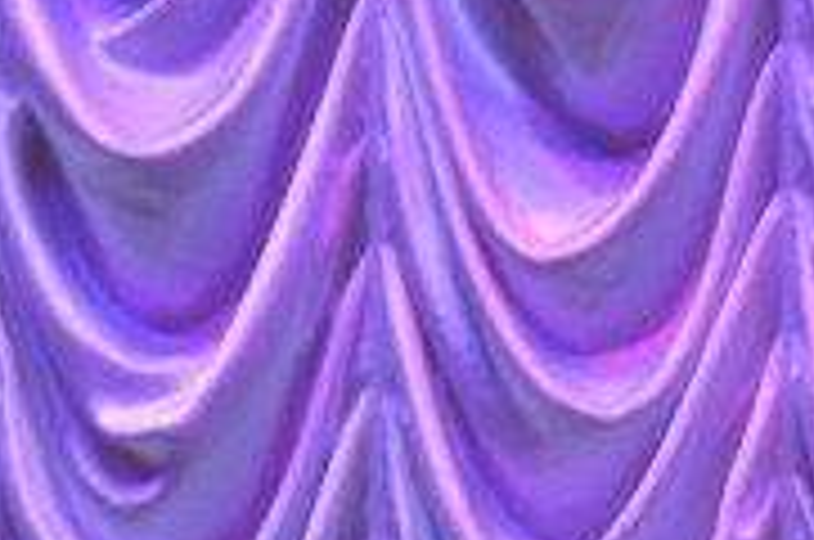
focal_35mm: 531
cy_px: 754
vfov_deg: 2.6
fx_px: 11985
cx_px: 1713
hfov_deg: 3.8
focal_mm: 82
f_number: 5.6
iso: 1600
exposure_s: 1/30
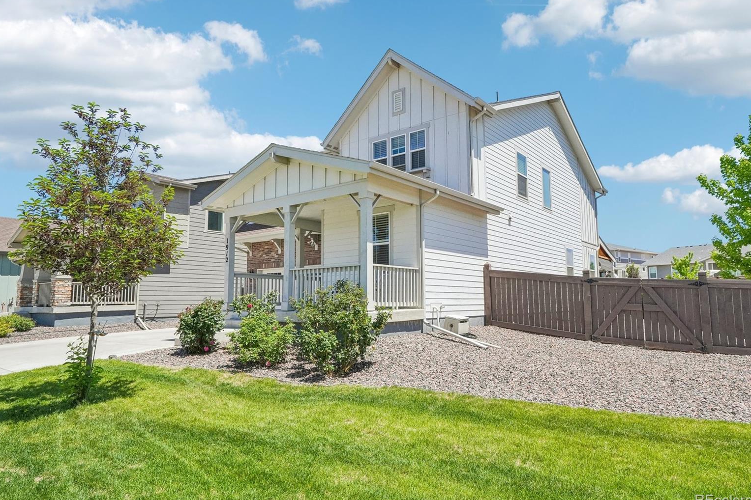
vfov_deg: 55.9
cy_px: 249
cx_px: 381
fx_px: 472
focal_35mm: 23
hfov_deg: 77.0
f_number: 8
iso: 800
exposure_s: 1/2500
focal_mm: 14.4
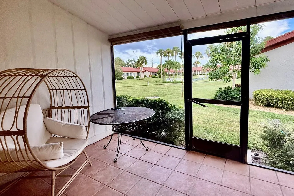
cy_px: 84
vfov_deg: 67.1
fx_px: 147
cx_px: 167
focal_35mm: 18
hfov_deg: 89.4
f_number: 2.2
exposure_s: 1/99
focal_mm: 2.22
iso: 100
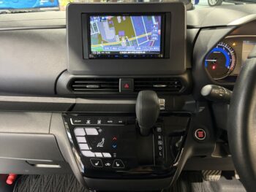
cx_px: 128
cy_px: 96
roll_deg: +0.4
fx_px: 192
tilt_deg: -29.7
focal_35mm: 26
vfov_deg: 53.1
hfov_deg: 67.3
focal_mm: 5.96
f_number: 1.6
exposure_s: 1/25
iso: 500
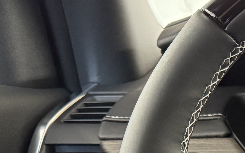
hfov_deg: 17.2
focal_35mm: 100
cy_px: 219
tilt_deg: -13.6
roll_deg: +0.6
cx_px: 436
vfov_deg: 12.5
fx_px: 668
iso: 1000
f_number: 1.78
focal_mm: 6.76
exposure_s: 1/40
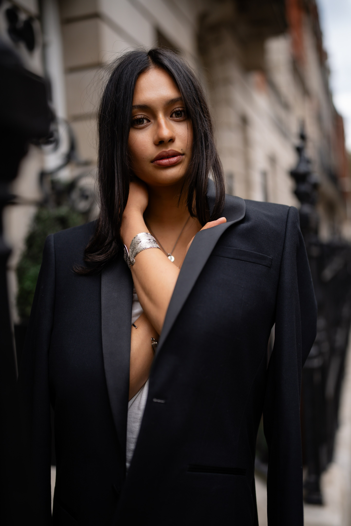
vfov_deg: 54.4
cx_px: 176
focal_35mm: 35
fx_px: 512
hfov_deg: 37.9
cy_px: 263
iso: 100
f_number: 1.2
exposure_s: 1/1000
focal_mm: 35
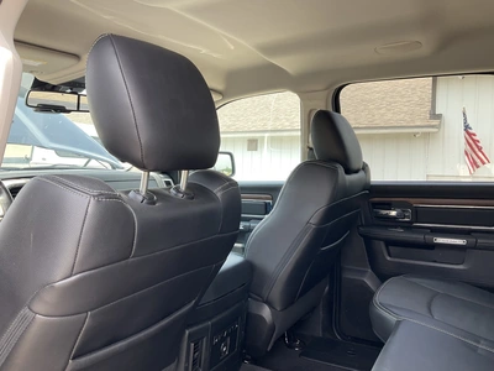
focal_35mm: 29
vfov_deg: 48.2
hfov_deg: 61.7
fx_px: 414
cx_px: 247
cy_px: 186
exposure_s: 1/122
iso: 20
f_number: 1.8
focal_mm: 3
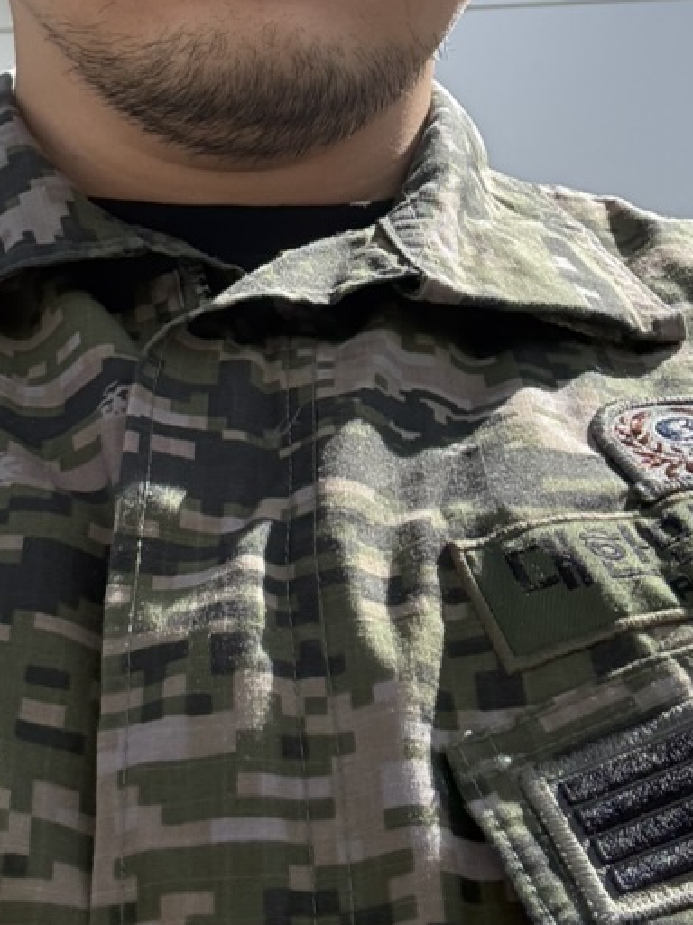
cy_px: 18
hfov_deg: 24.3
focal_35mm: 60
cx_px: 209
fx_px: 1602
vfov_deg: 30.1
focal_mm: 2.69
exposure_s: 1/831
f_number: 1.9
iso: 40
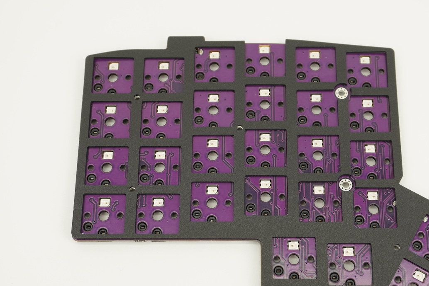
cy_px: 178
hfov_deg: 34.0
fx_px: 700
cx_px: 248
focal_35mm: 59
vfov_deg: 23.1
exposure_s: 1/125
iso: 160
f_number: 7.1
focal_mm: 27
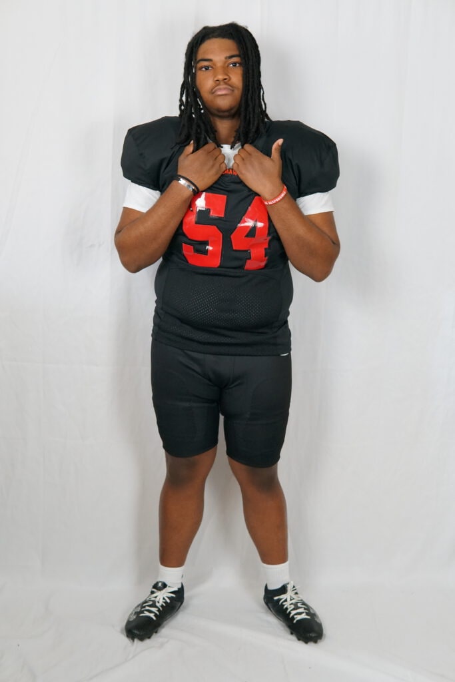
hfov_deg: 29.9
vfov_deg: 43.6
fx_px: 853
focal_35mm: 45
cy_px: 341
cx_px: 228
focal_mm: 30
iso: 2500
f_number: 4
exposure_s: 1/160
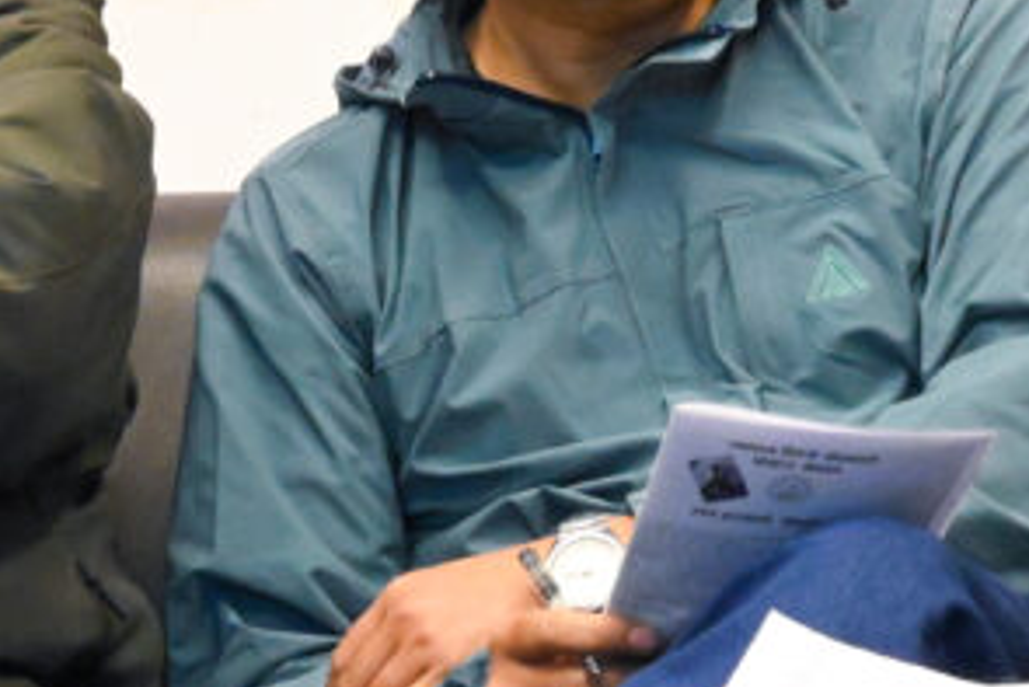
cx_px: 750
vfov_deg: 6.0
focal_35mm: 229
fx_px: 6548
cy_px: 312
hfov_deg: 9.0
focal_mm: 44
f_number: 6
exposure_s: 1/60
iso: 5600
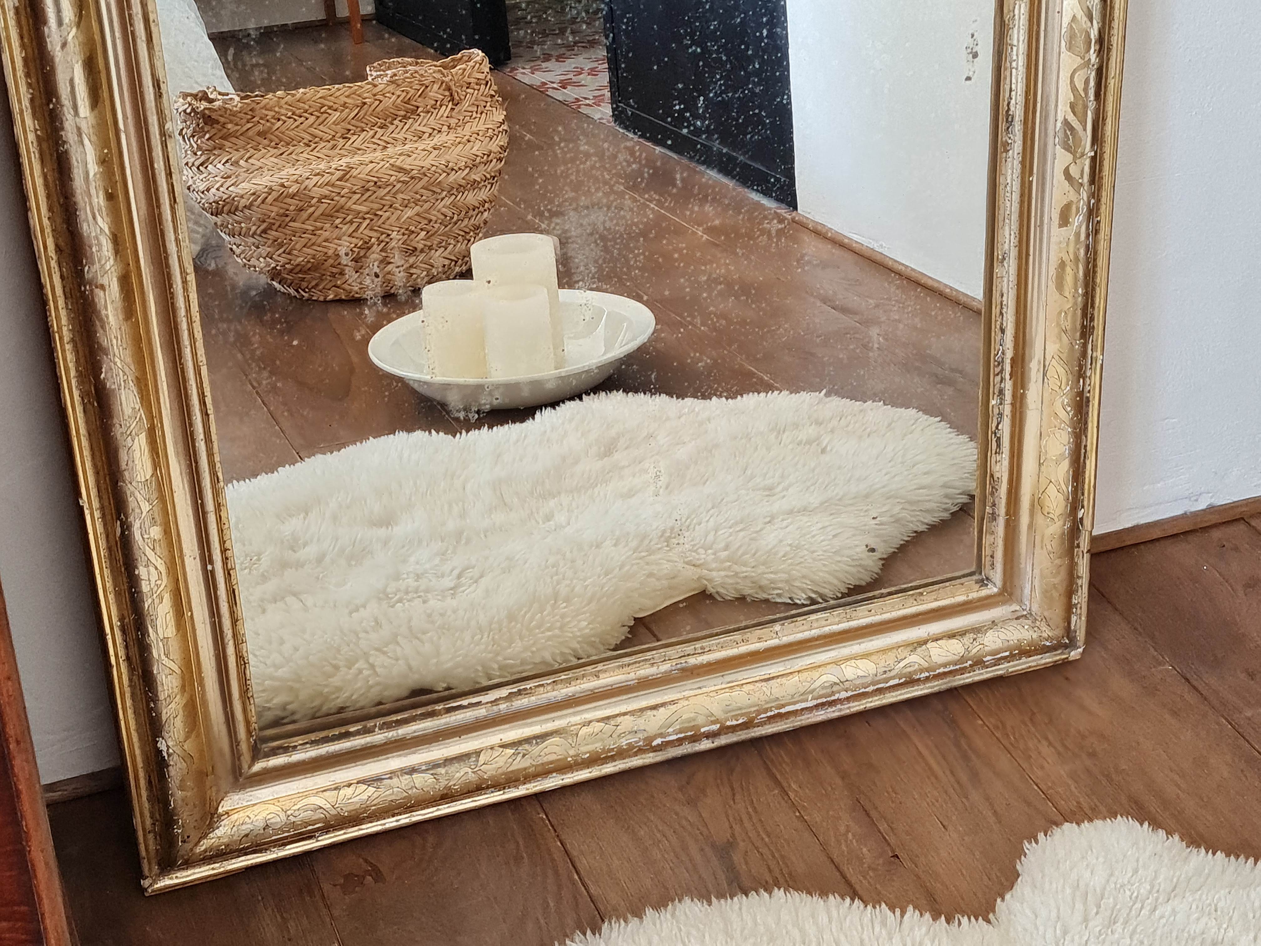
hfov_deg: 67.3
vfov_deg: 53.1
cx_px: 630
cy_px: 473
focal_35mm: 26
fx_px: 947
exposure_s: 1/100
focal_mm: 5.4
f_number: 1.8
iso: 160
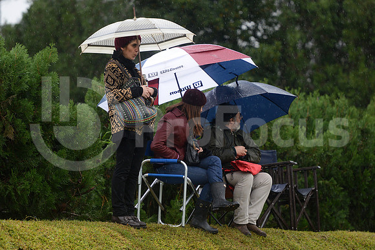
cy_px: 125
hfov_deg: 11.4
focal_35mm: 180
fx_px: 1875
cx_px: 188
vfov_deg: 7.6
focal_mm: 180
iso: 1000
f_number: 2.8
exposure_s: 1/500
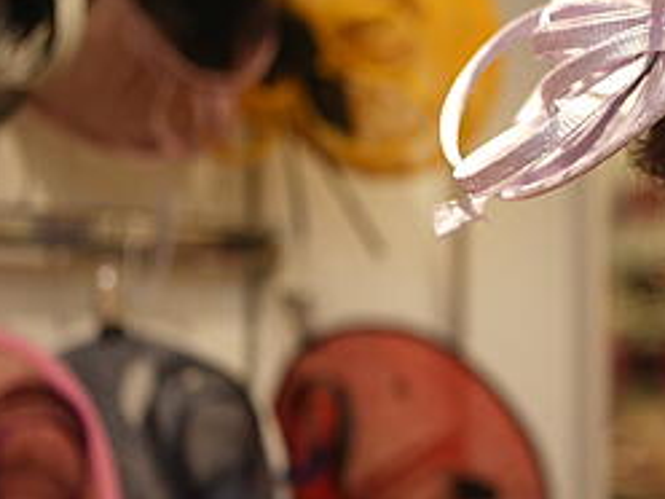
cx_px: 901
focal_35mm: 110
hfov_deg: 16.7
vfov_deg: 13.5
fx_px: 2113
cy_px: 240
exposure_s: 1/60
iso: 50
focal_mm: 35
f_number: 1.4
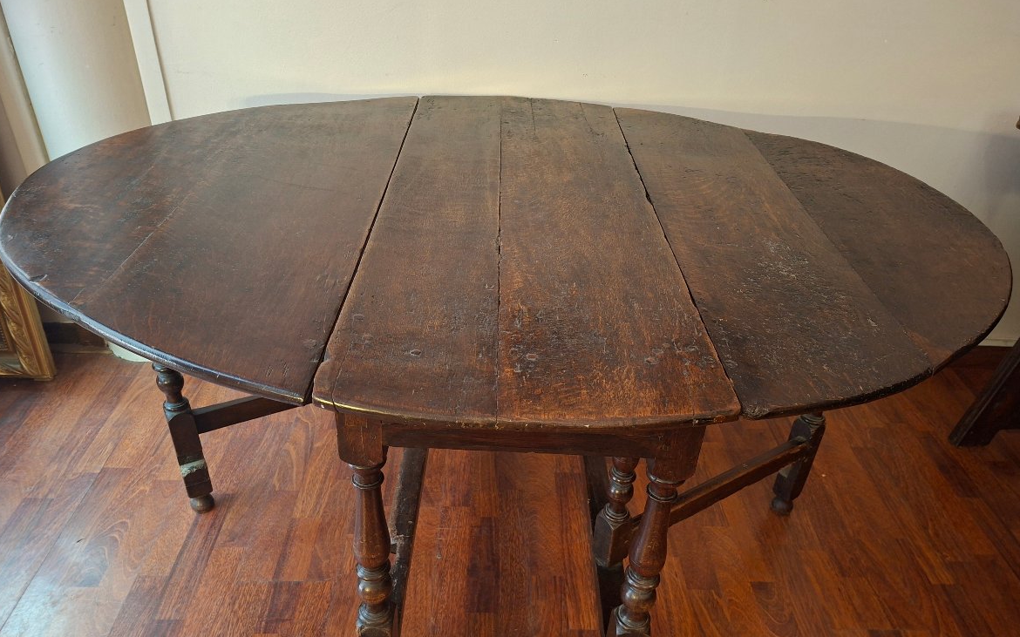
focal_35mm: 25
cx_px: 511
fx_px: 695
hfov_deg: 72.6
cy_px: 374
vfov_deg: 49.0
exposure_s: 1/25
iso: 320
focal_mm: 5.54
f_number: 1.8
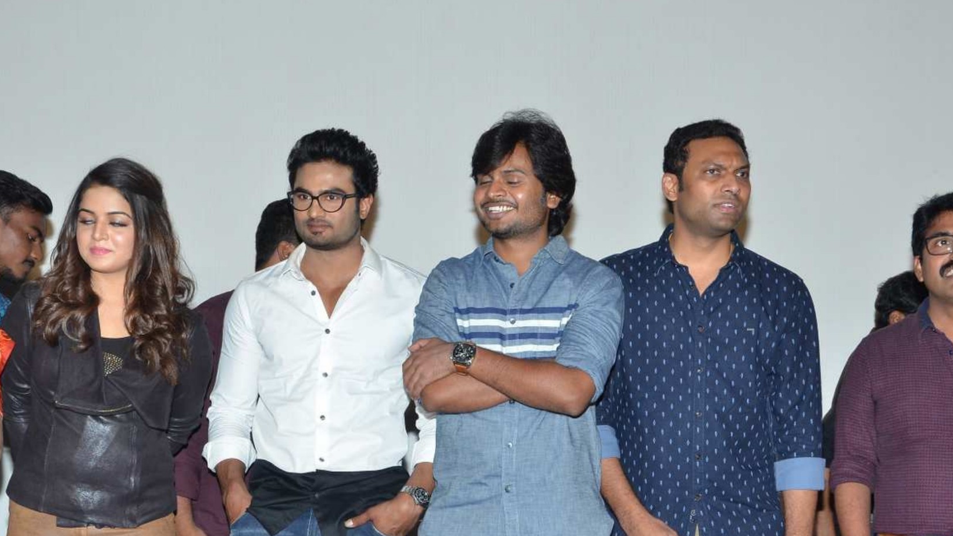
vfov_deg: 18.4
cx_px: 432
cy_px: 427
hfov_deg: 32.3
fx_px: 1643
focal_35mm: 65
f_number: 6.3
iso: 640
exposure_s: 1/125
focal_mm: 30
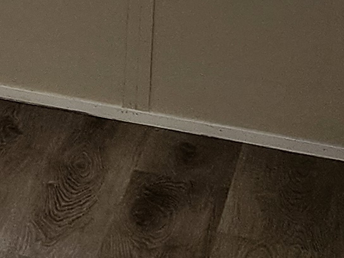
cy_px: -240
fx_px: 1679
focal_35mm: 169
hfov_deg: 10.5
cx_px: -395
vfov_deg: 8.4
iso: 160
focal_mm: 6.4
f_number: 1.8
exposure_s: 1/180
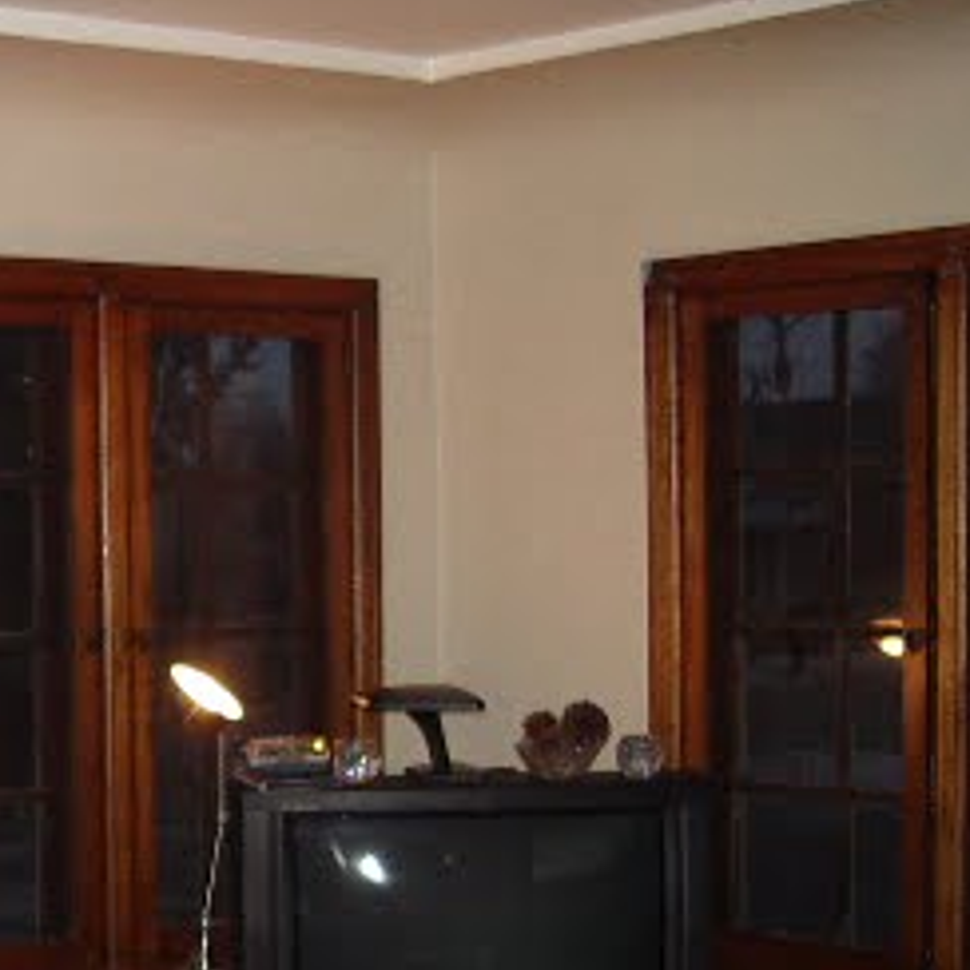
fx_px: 2790
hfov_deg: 18.7
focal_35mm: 88
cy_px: 851
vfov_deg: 19.4
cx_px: -199
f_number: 2.6
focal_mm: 5.8
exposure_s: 1/60
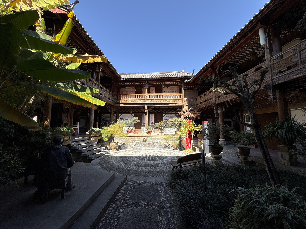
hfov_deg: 102.1
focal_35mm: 14
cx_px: 153
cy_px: 114
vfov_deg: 85.7
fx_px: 124
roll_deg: -0.4
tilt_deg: +7.2
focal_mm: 2.22
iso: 40
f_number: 2.2
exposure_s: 1/741
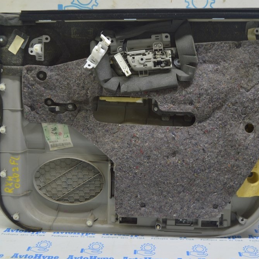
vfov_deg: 39.2
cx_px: 155
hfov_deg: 39.0
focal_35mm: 43
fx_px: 364
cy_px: 129
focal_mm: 22
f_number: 5.6
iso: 400
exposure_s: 1/20
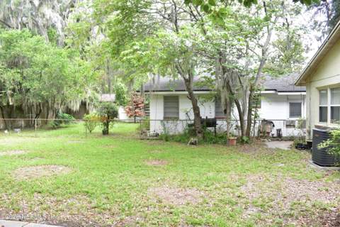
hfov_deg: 67.4
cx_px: 170
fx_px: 255
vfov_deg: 47.9
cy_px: 114
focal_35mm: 27
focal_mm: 18
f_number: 6.3
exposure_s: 1/60
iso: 250
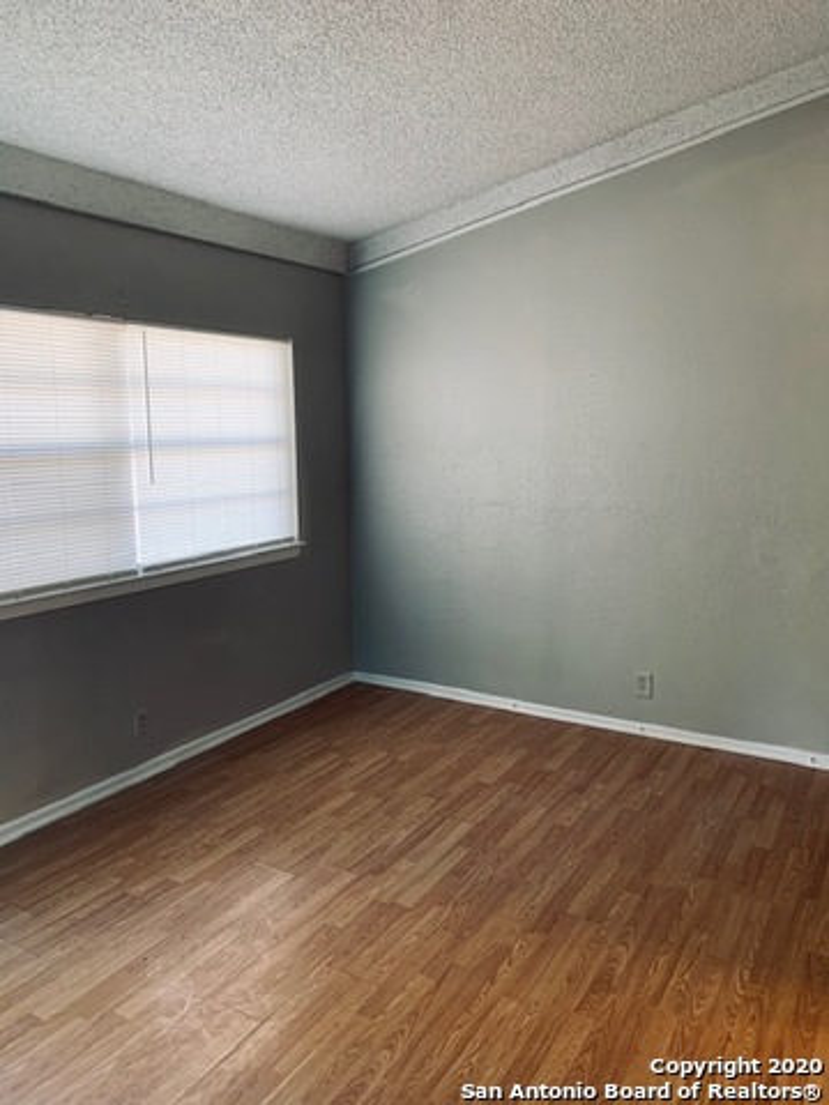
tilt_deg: -6.8
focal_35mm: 26
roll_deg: +1.2
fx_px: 830
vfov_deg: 67.3
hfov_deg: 53.1
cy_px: 552
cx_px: 414
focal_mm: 4.25
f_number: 1.8
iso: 160
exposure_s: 1/60
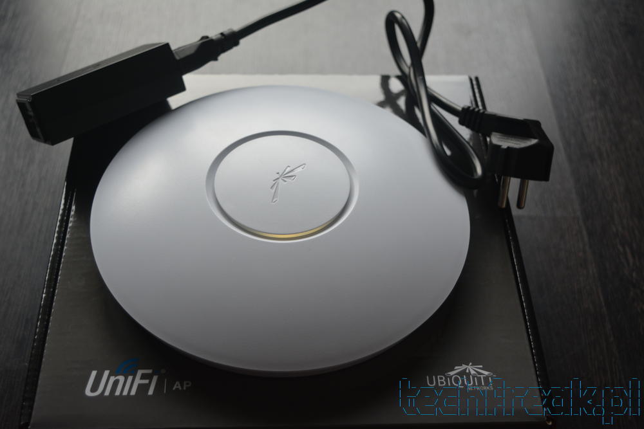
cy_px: 214
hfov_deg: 37.8
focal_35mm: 52
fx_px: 939
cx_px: 322
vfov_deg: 25.8
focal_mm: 35
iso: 400
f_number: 4.5
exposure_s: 1/80
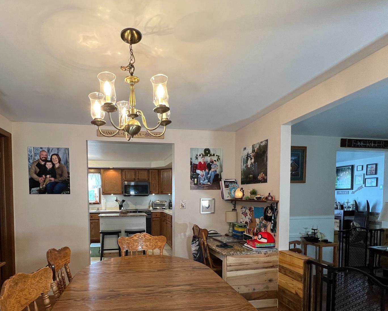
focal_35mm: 19
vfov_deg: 68.7
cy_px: 209
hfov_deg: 82.7
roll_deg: +0.5
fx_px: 218
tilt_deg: -3.8
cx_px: 163
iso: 250
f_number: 1.8
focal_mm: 1.57
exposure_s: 1/60
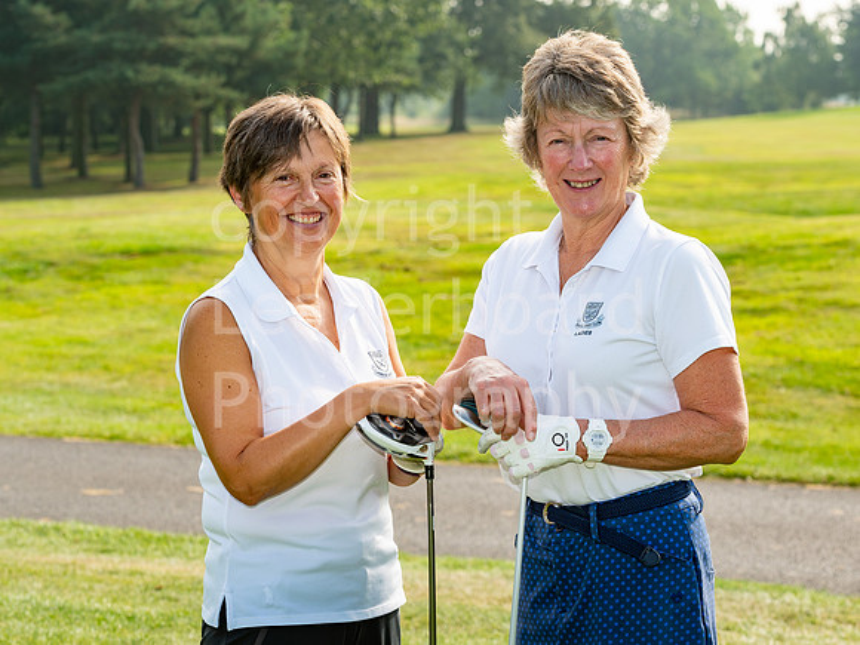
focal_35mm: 120
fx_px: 2986
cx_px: 479
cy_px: 269
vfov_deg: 12.3
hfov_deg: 16.4
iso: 100
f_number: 8
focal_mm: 95
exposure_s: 1/200
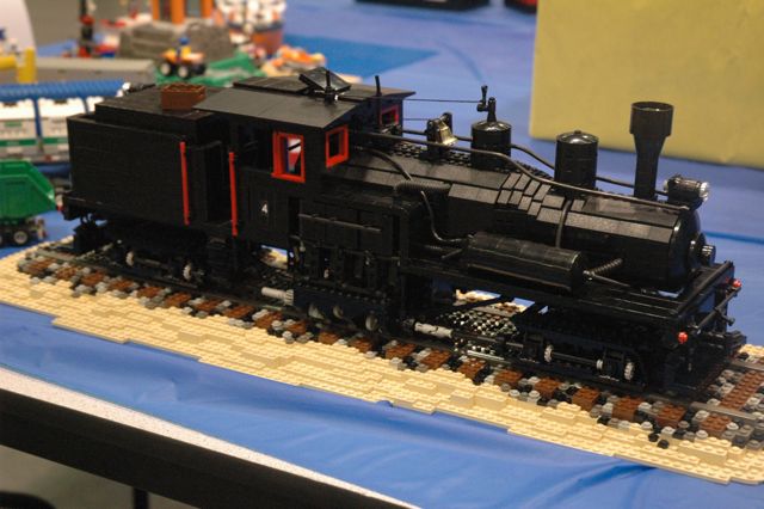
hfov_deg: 29.3
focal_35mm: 69
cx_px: 382
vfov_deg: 19.7
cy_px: 254
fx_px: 1464
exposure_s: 1/40
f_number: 4.5
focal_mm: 46
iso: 1600
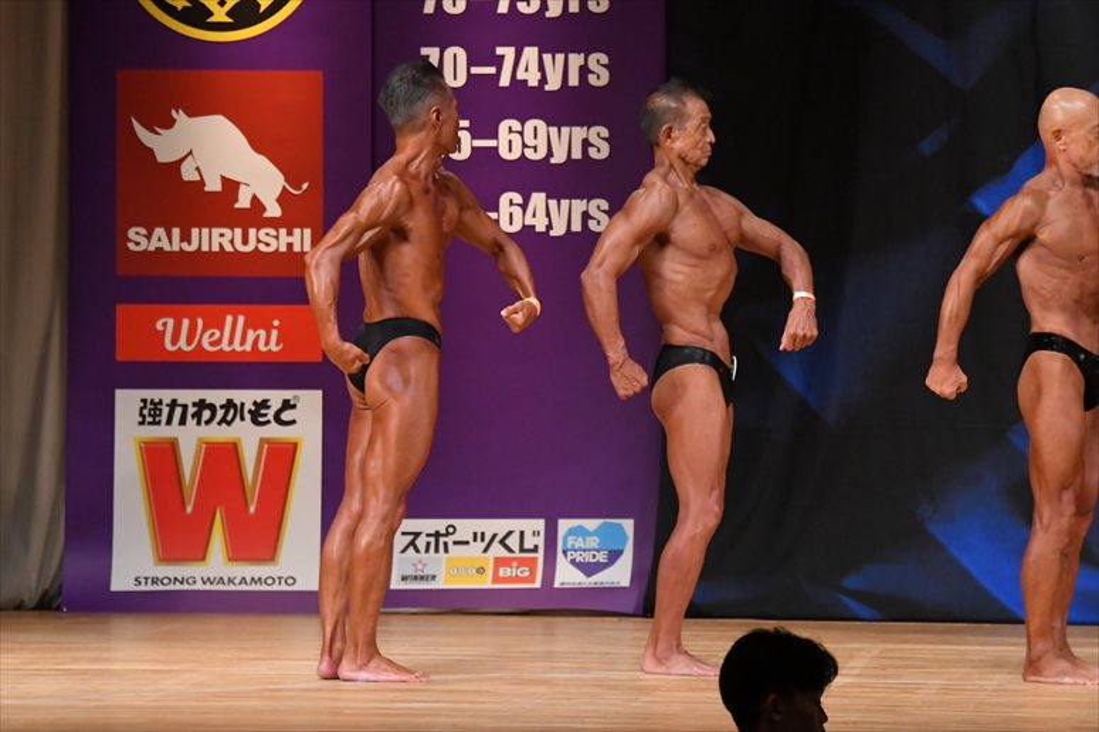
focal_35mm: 270
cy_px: 366
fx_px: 8239
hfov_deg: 7.6
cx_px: 550
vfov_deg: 5.1
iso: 4500
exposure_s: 1/400
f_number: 5.6
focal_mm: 180
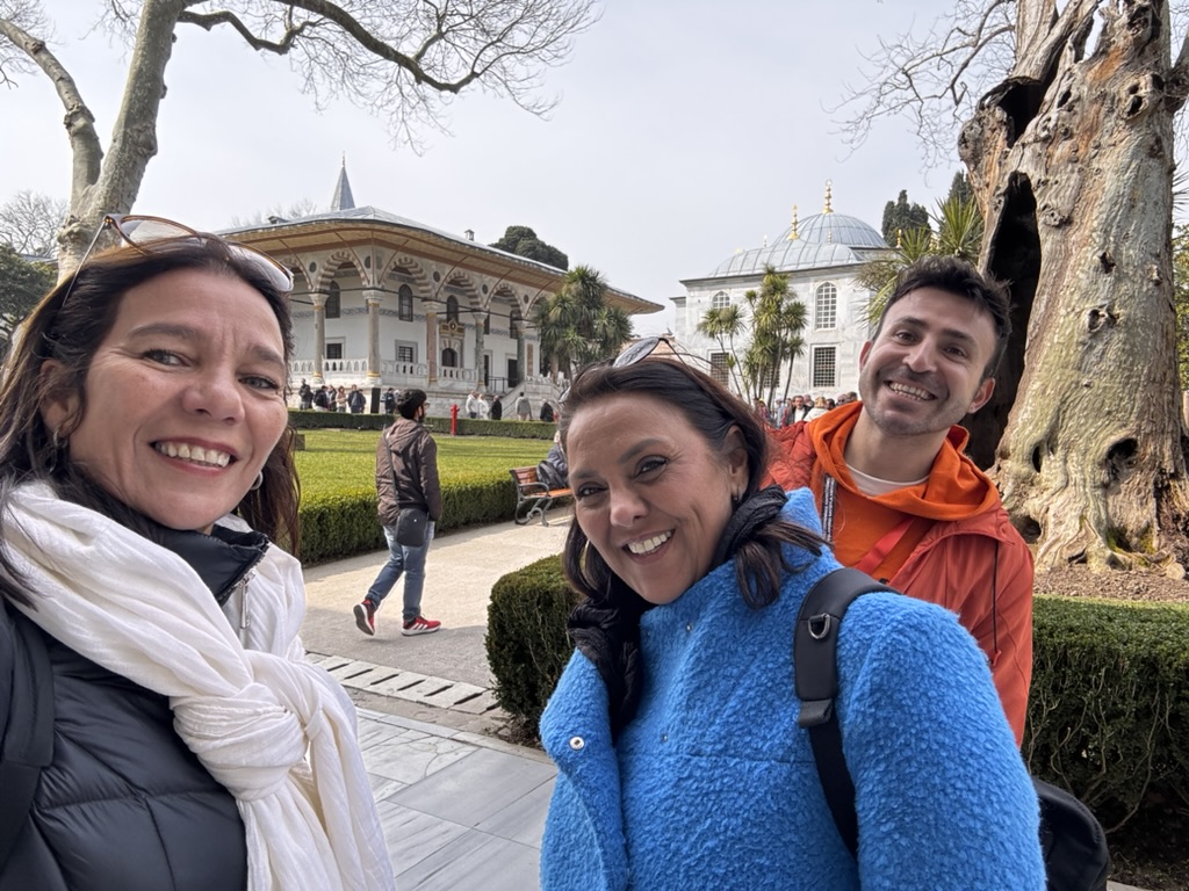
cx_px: 594
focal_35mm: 23
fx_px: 790
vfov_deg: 58.9
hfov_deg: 73.9
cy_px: 446
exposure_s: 1/221
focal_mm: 2.69
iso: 25
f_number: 1.9
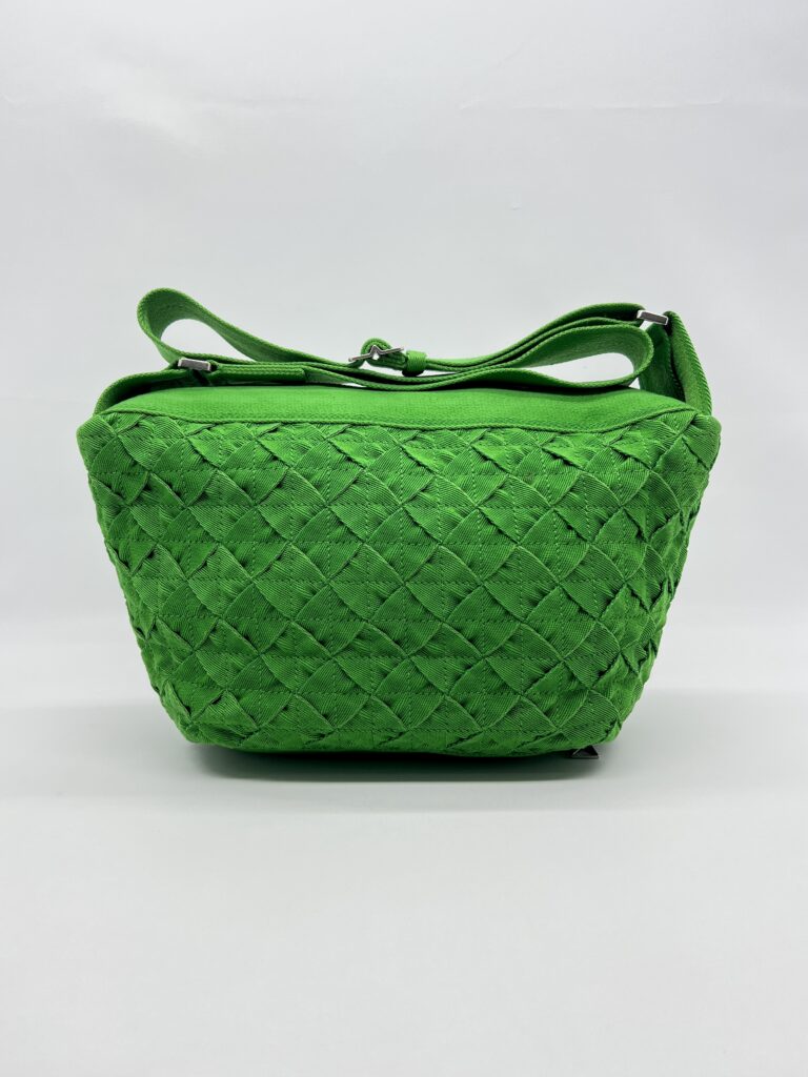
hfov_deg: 53.1
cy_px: 538
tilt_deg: -6.7
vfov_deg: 67.3
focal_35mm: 26
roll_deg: +0.7
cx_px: 404
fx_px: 809
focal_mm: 5.7
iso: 32
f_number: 1.5
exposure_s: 1/112
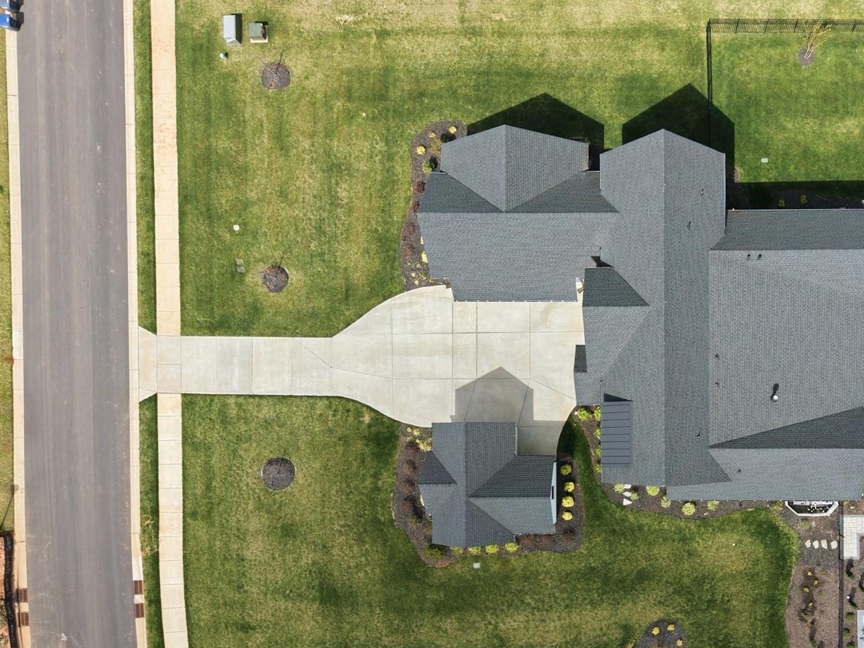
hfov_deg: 48.2
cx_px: 650
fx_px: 924
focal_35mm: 37
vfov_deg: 38.3
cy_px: 420
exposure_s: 1/4000
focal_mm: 8.7
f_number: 1.8
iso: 140
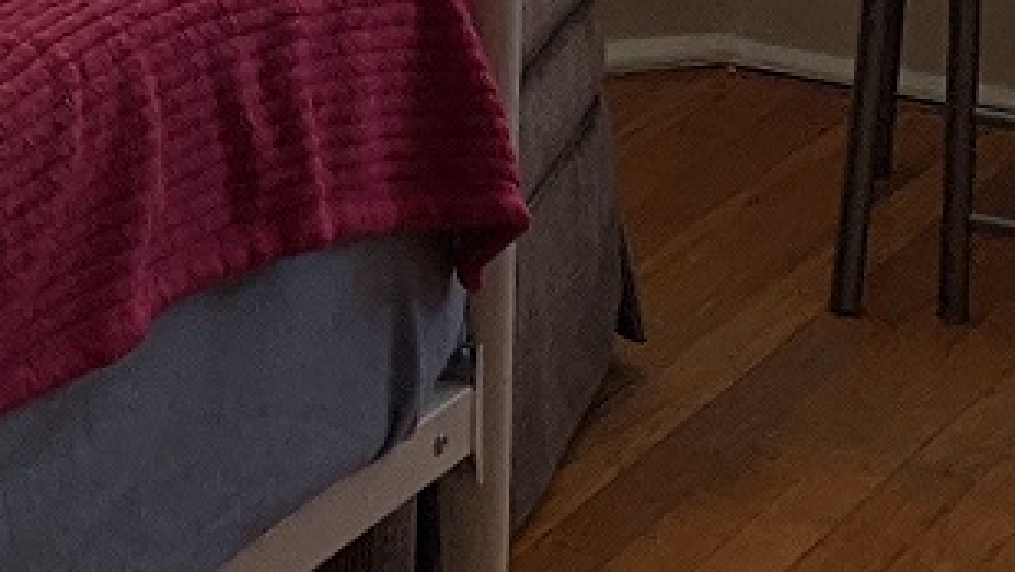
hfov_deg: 11.2
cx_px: 384
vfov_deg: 6.0
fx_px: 5169
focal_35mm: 192
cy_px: -957
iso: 114
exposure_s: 1/120
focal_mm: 4.44
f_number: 1.8
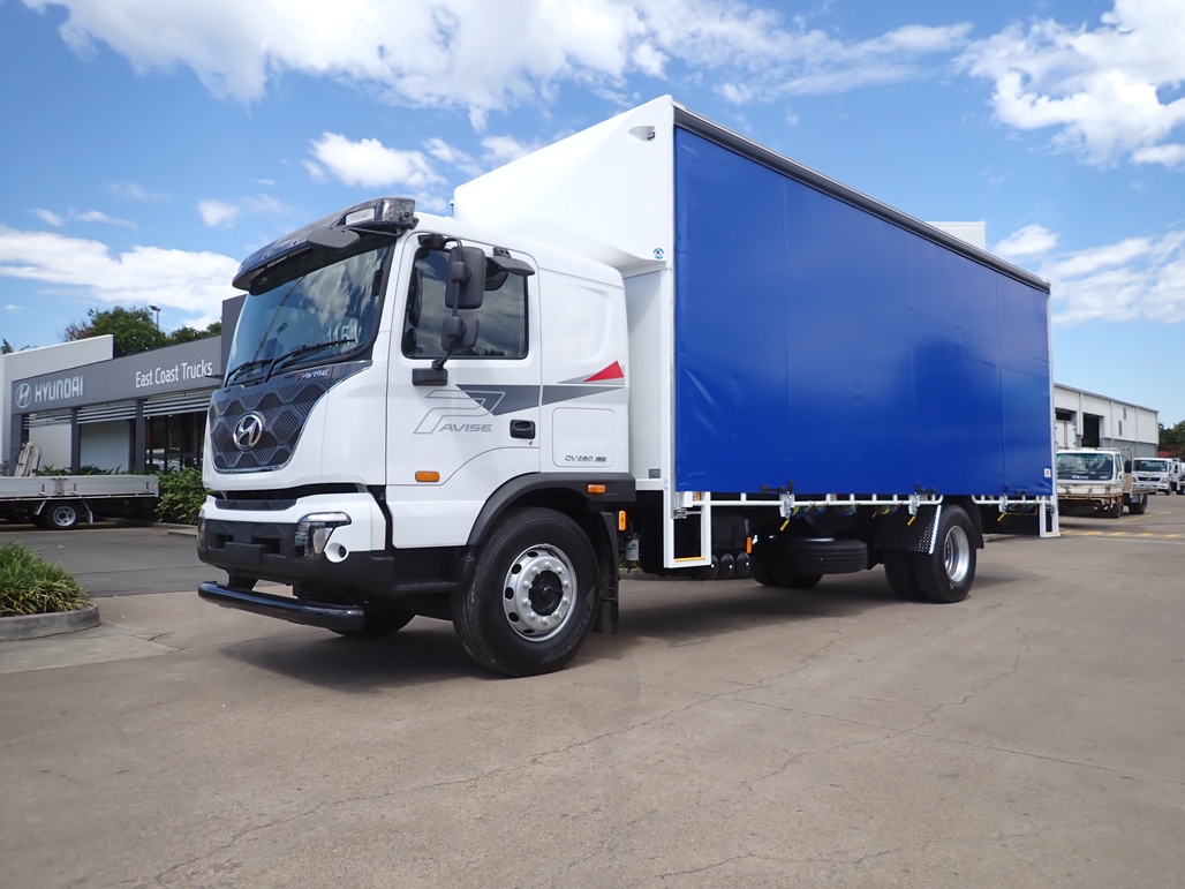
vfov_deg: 54.9
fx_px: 856
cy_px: 444
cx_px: 592
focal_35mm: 25
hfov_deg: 69.4
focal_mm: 4.5
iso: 100
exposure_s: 1/250
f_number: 5.6
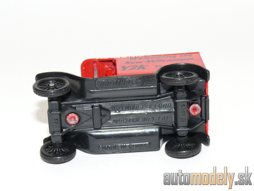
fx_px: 697
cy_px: 96
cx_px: 127
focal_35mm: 95
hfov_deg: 20.7
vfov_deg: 15.6
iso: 100
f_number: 4
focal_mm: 12.9
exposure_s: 1/30
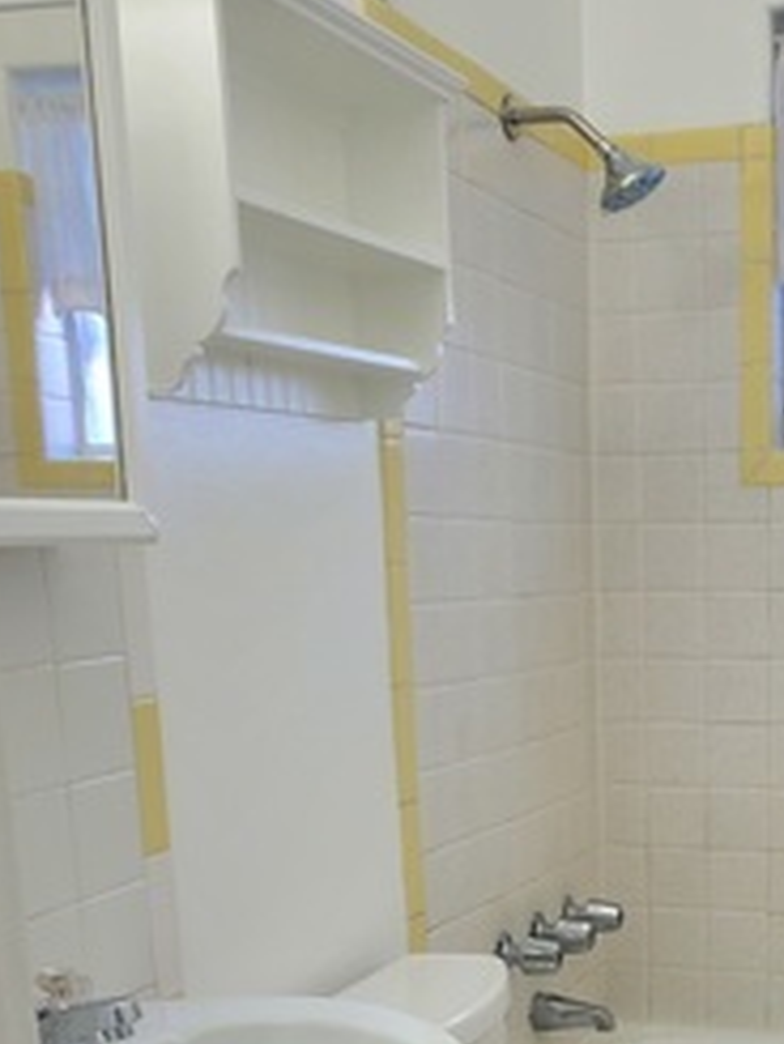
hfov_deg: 27.0
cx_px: 628
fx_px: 1599
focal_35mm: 53
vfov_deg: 34.0
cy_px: 955
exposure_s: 1/120
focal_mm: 4.3
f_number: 2.4
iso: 80
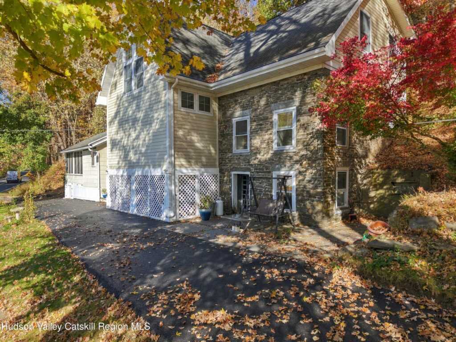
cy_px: 171
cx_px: 228
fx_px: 316
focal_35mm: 24
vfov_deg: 56.8
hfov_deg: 71.6
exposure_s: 1/500
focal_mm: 8.7
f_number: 1.8
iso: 100
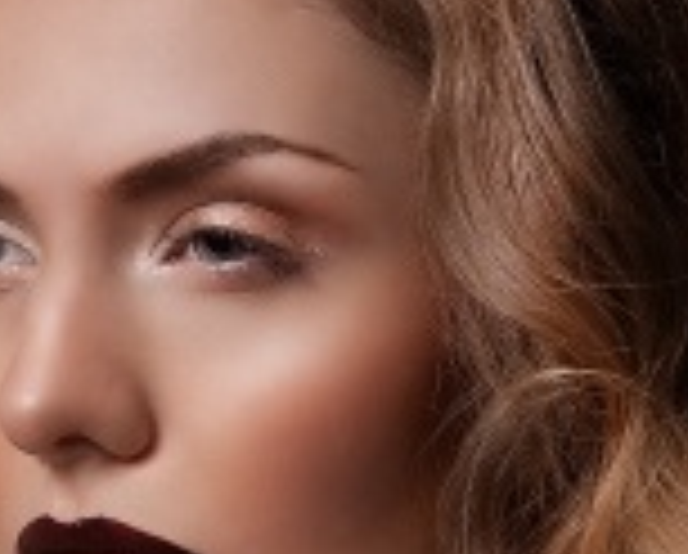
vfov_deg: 5.6
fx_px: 5631
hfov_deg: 7.0
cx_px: 301
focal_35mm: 276
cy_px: 561
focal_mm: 60
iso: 160
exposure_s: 1/250
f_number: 8
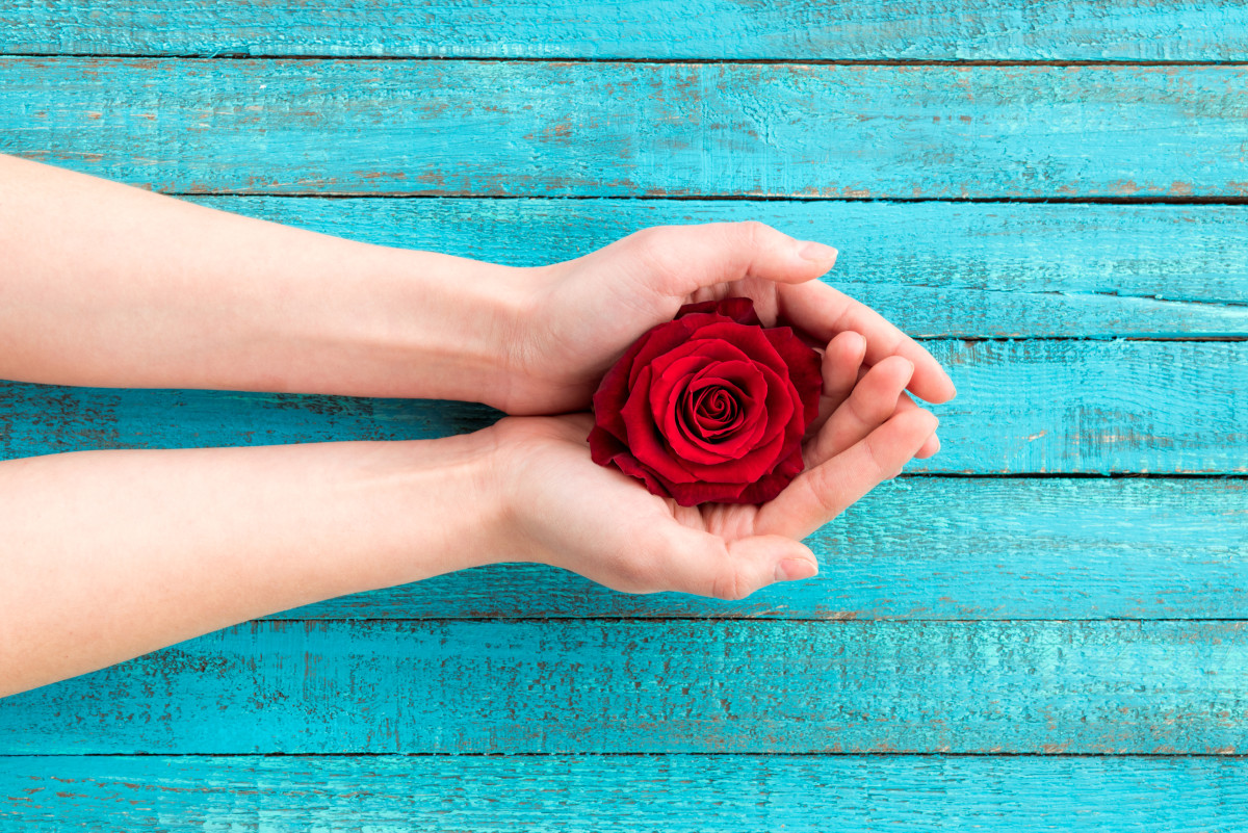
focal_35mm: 55
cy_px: 416
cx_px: 624
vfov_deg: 24.6
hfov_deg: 36.2
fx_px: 1907
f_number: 13
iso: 100
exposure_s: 1/2.5
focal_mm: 55
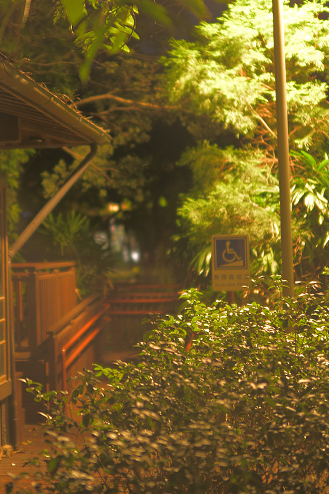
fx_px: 1014
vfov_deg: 27.3
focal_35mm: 74
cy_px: 194
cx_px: 62
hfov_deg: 18.2
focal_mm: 45
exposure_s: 1/8
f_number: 0.95
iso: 160
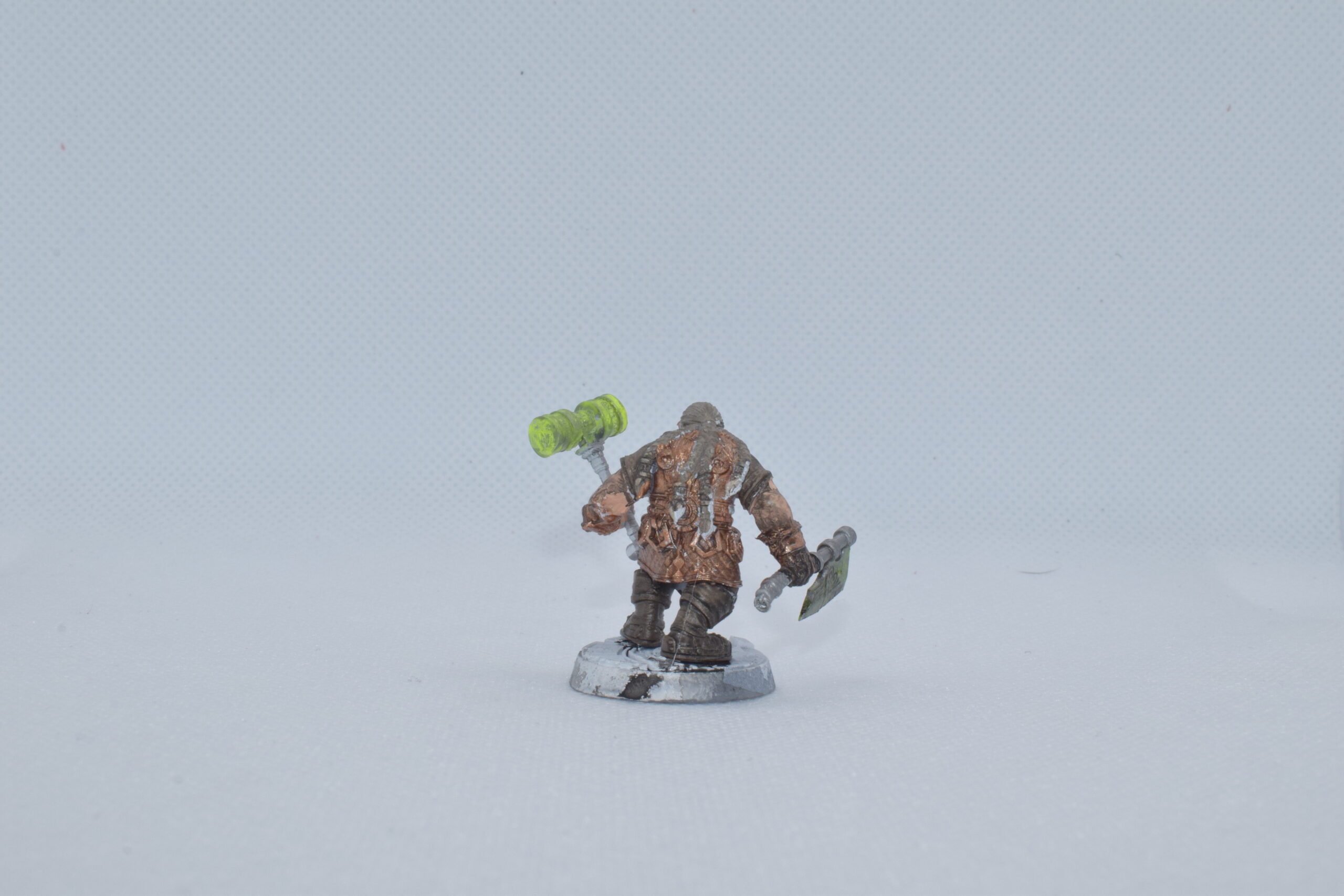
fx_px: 1960
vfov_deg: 25.8
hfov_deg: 37.8
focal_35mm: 52
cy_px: 448
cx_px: 672
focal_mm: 35
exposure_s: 1/125
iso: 800
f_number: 22
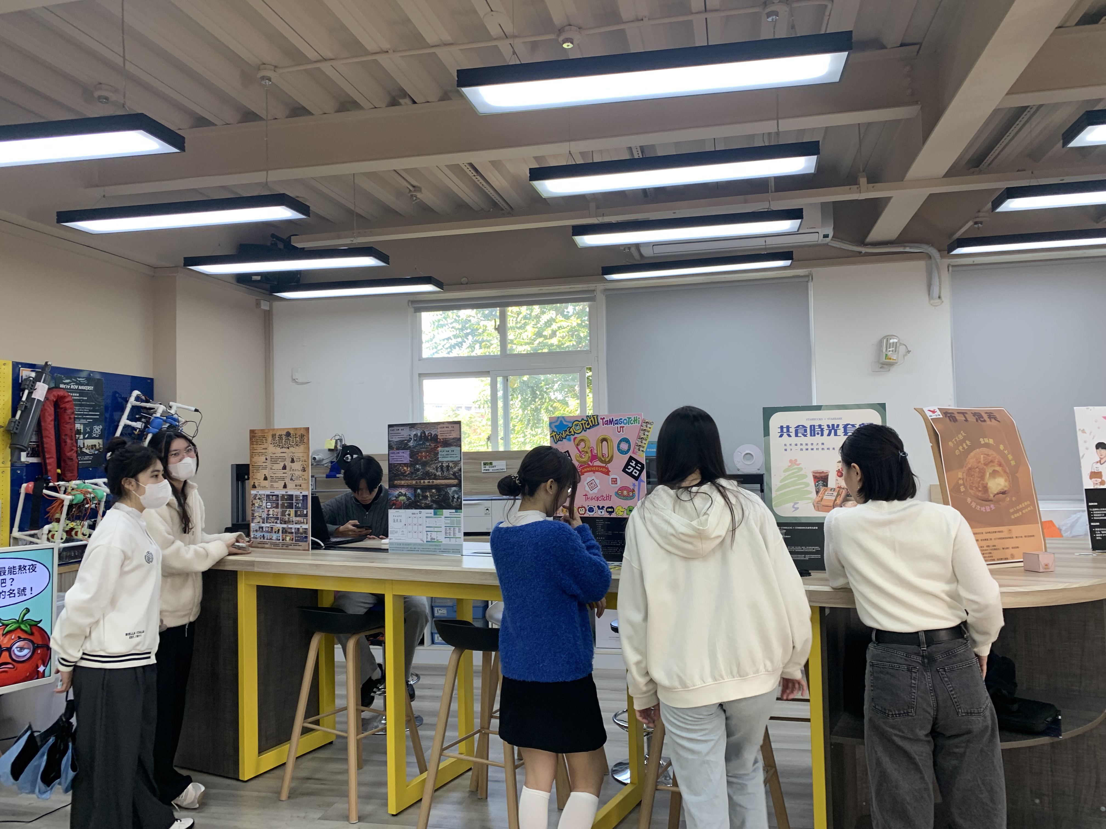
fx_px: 831
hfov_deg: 67.3
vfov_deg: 53.1
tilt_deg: +1.7
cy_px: 414
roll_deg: +0.8
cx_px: 553
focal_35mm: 26
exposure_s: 1/120
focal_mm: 4.25
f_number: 1.8
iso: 80
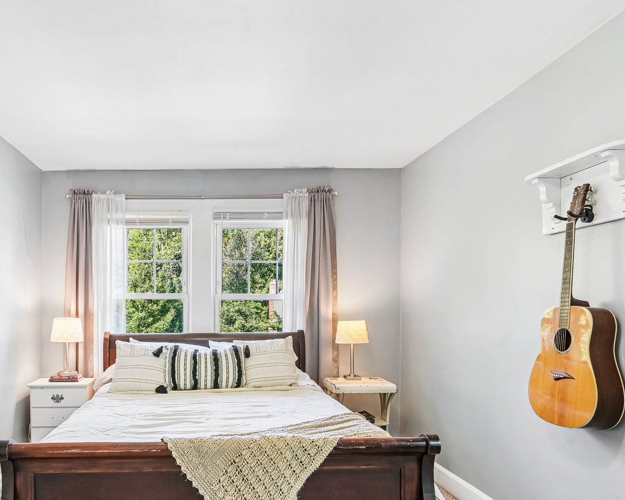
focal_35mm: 25
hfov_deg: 66.0
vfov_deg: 56.2
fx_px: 462
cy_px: 307
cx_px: 202
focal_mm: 16
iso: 250
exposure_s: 1/15
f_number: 8
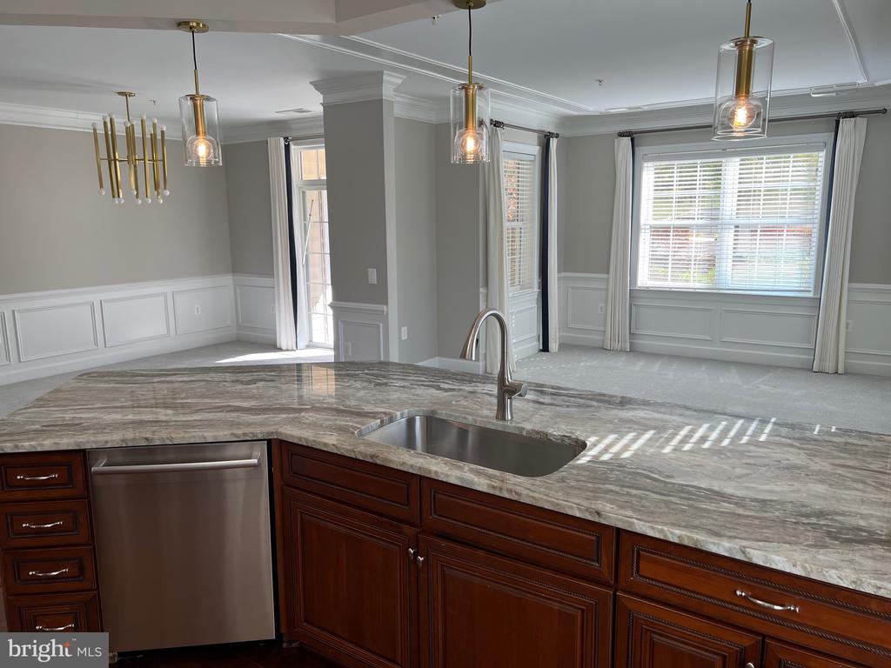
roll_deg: +1.8
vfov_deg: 53.1
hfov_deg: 67.3
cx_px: 446
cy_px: 334
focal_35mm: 26
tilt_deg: -7.7
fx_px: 669
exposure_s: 1/152
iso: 40
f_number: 1.5
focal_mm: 5.7
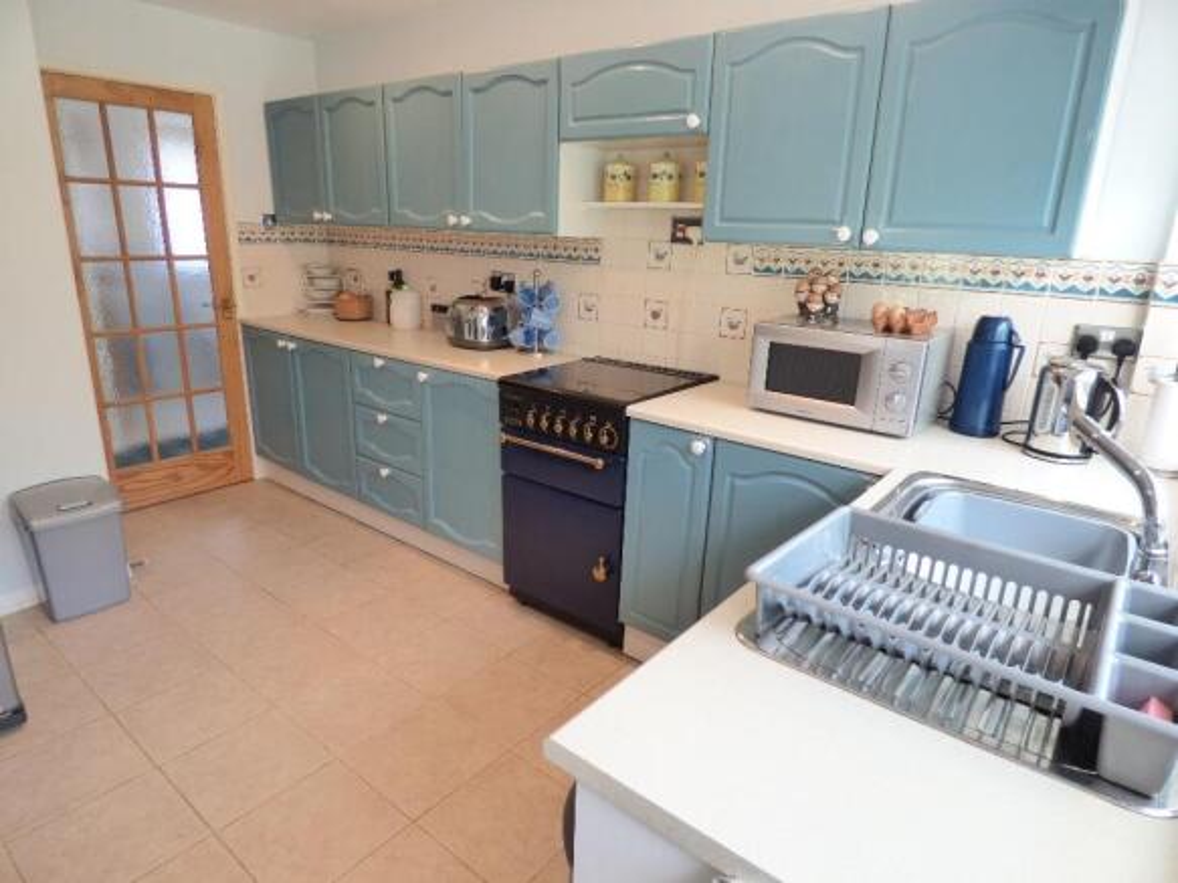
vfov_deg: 66.0
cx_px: 589
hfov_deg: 81.8
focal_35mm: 20
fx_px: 680
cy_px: 442
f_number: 2.8
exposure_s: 1/50
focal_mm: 3.58
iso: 400
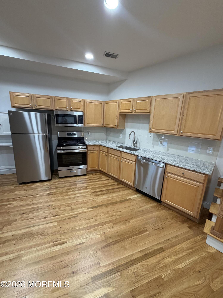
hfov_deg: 85.7
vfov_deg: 102.1
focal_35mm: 14
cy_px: 149
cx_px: 112
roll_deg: -2.9
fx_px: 120
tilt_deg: -13.9
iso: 200
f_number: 2.2
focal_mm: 2.22
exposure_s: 1/60
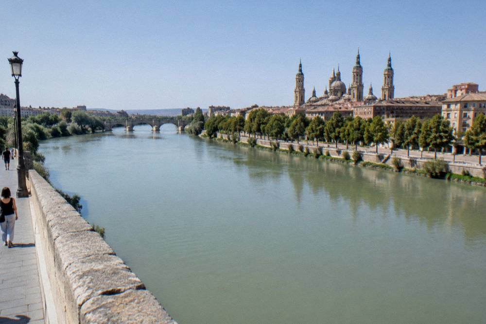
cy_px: 162
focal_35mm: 49
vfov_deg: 27.5
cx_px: 243
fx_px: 661
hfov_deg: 40.4
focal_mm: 49
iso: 200
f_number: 5.6
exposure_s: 1/800
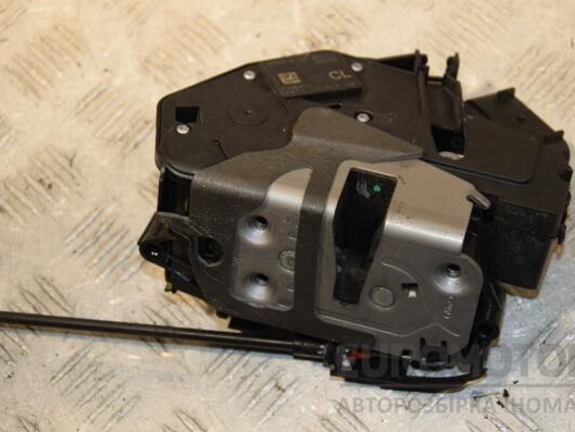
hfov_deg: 23.0
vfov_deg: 17.4
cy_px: 215
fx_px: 1412
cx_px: 316
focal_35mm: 85
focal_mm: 52
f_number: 5.6
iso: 800
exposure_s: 1/200
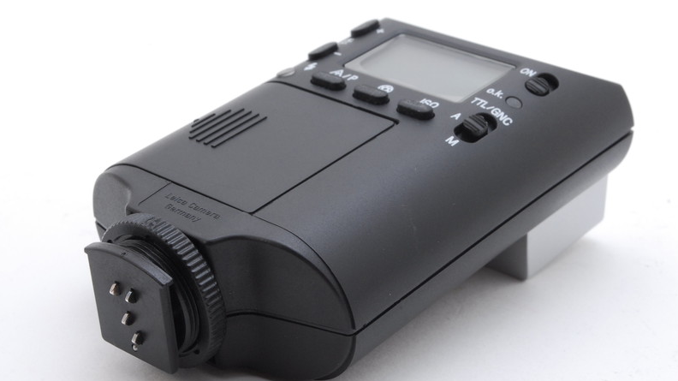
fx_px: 1573
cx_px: 339
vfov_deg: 13.8
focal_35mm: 88
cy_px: 205
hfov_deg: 24.3
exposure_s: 1/100
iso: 400
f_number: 20
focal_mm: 55
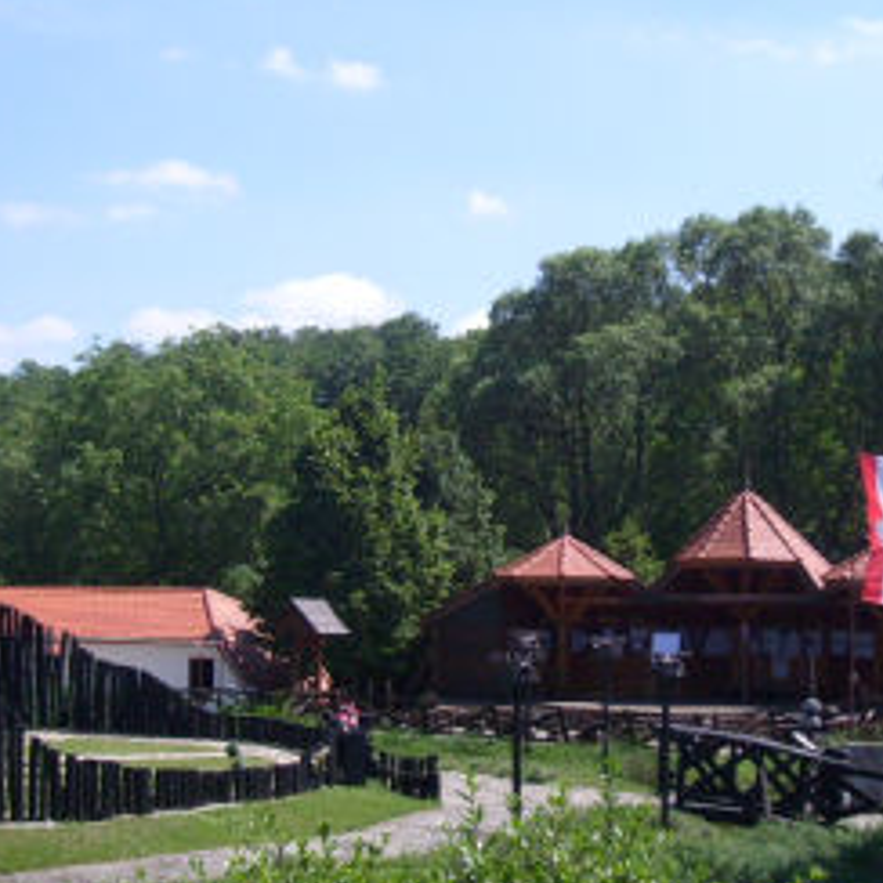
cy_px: 449
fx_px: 2020
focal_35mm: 70
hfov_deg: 24.7
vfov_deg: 24.7
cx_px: 452
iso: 80
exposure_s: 1/250
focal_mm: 7.2
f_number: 7.7
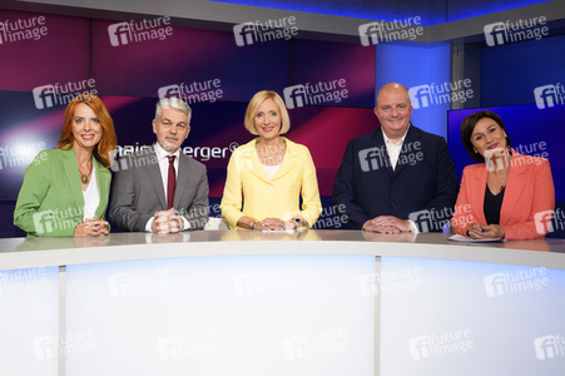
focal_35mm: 31
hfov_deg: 60.3
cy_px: 188
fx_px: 486
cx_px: 282
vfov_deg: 42.3
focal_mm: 31
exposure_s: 1/125
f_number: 5.6
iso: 2000
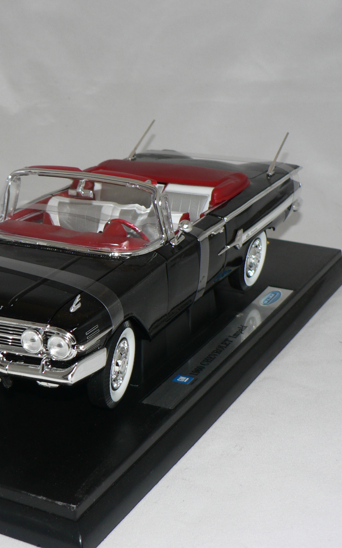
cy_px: 274
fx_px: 1014
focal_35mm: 68
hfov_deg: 19.0
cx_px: 73
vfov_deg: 30.2
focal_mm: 8
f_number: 2.8
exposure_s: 1/60
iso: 80
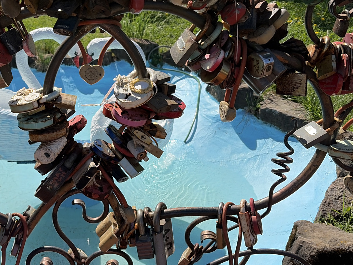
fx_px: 490
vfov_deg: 30.1
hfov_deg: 38.6
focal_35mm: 48
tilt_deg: -23.9
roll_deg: -0.5
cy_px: 91
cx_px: 86
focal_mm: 5.96
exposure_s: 1/3448
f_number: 1.6
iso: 64
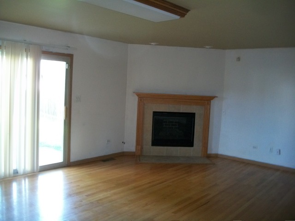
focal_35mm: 32
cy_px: 110
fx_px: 273
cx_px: 148
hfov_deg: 56.8
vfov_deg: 44.2
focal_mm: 5.7
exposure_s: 1/30
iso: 160
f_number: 2.9
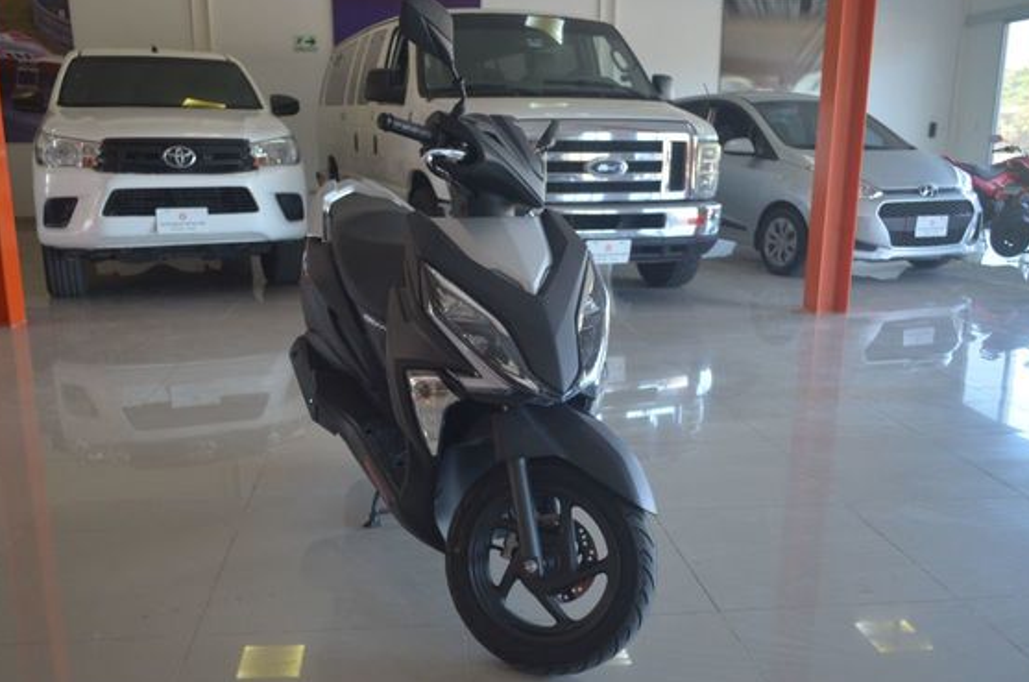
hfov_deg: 60.4
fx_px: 884
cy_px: 357
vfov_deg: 42.1
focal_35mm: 31
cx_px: 490
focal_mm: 18
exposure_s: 1/125
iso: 500
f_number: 3.5
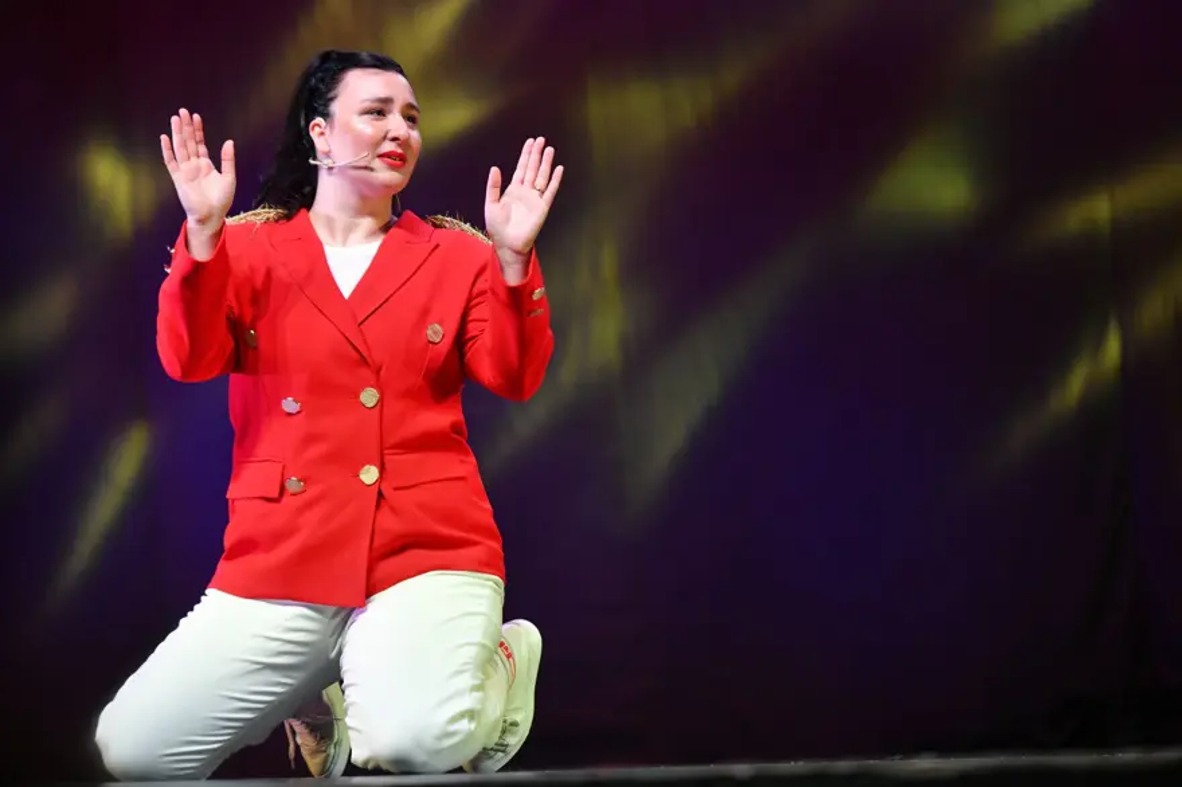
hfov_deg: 13.7
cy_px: 394
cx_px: 591
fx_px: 4923
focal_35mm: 150
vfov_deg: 9.1
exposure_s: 1/640
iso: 2500
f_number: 2.8
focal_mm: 150
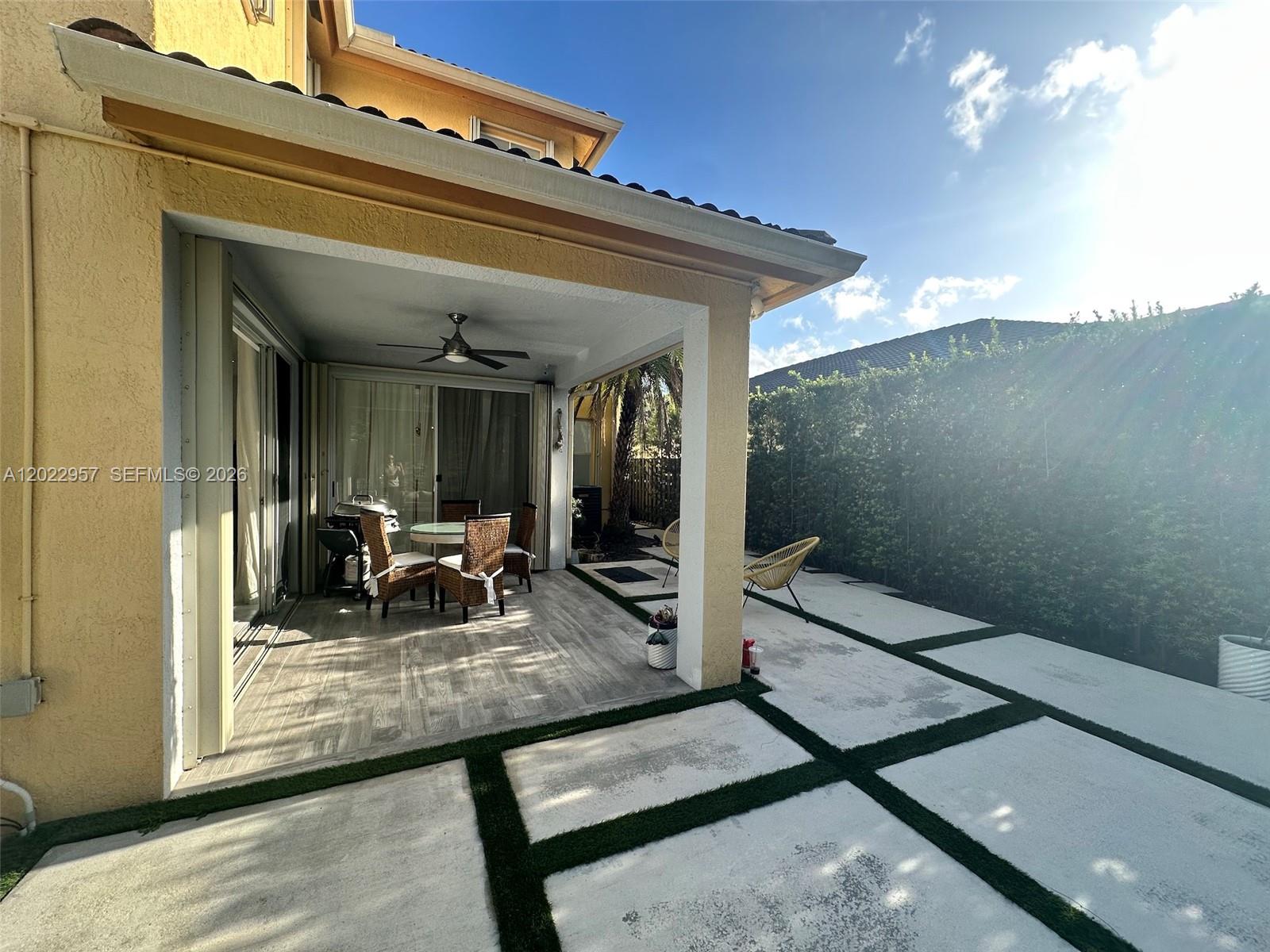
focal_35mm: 14
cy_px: 476
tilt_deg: -0.4
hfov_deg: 102.1
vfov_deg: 85.7
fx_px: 514
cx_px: 635
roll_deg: -0.3
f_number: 2.2
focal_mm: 2.22
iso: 40
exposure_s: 1/532
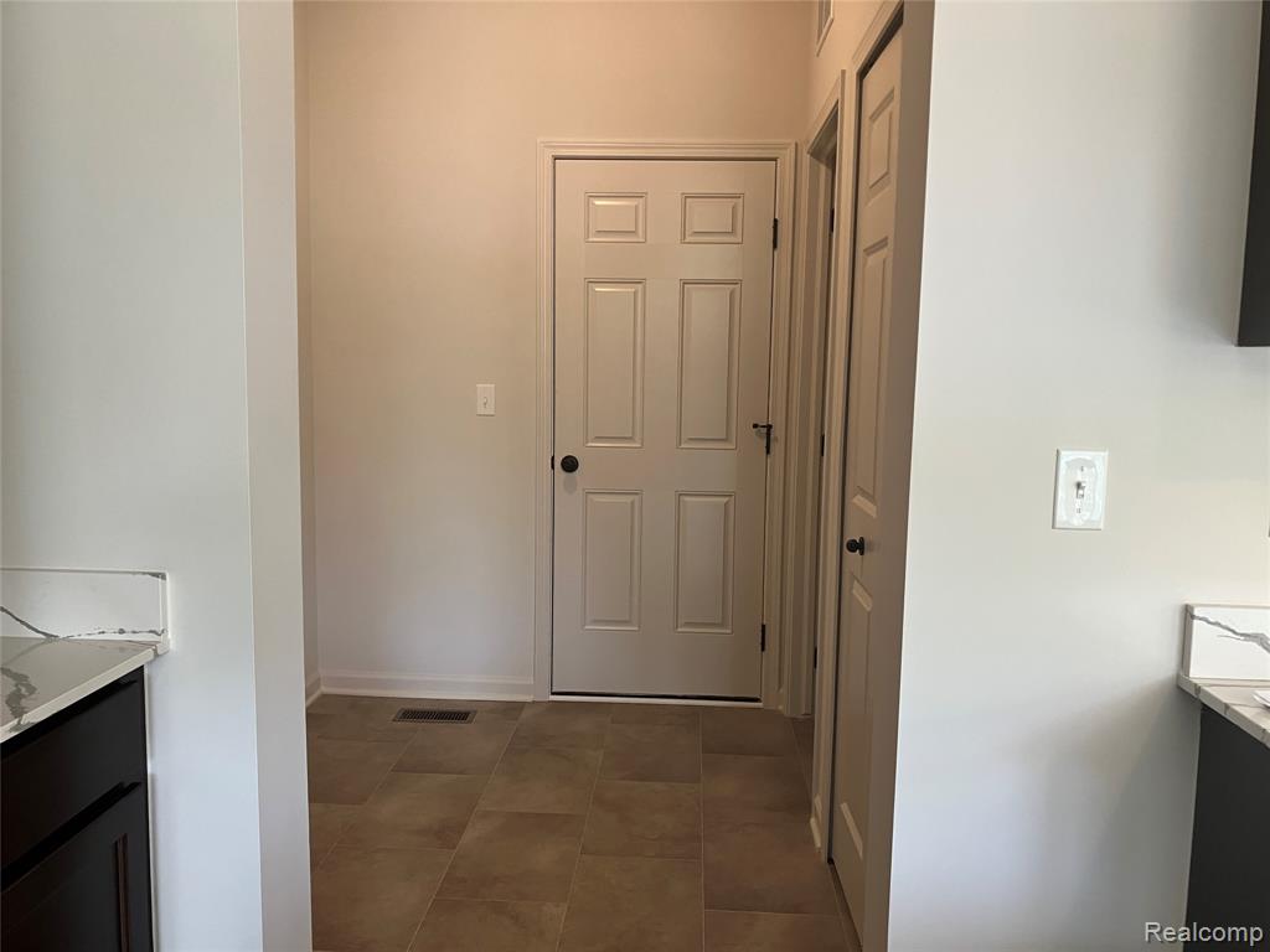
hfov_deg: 63.4
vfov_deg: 49.7
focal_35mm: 28
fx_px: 1027
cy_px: 476
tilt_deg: -5.5
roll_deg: -0.3
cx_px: 635
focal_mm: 3.99
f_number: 1.8
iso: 80
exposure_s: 1/60
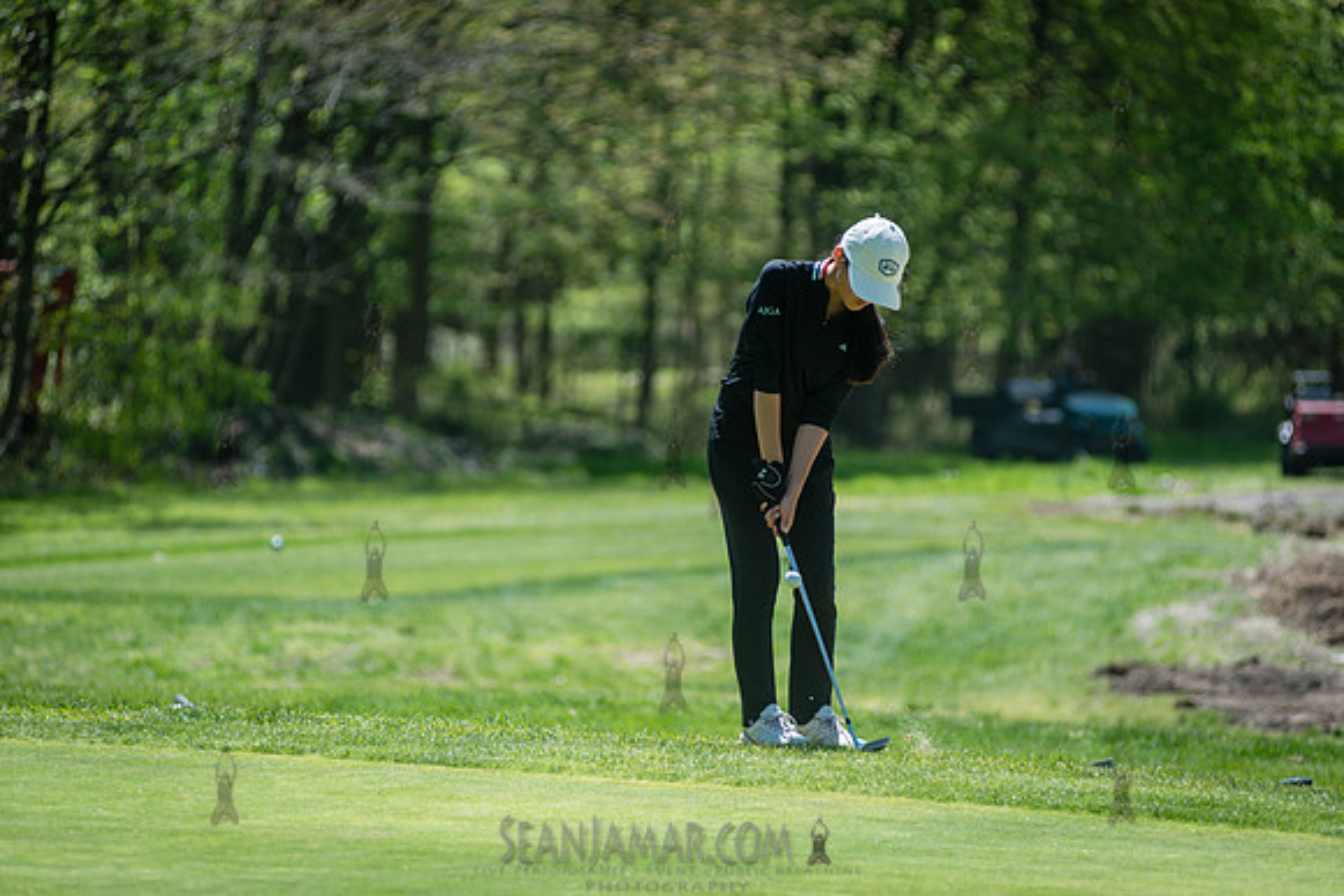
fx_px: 6908
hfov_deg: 11.1
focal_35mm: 185
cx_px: 672
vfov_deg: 7.4
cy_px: 448
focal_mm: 185
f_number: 3.5
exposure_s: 1/640
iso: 100
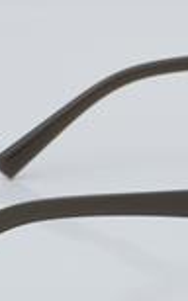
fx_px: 1634
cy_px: 203
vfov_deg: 10.5
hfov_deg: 6.5
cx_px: 235
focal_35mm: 199
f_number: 32
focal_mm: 50
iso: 100
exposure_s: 1/4
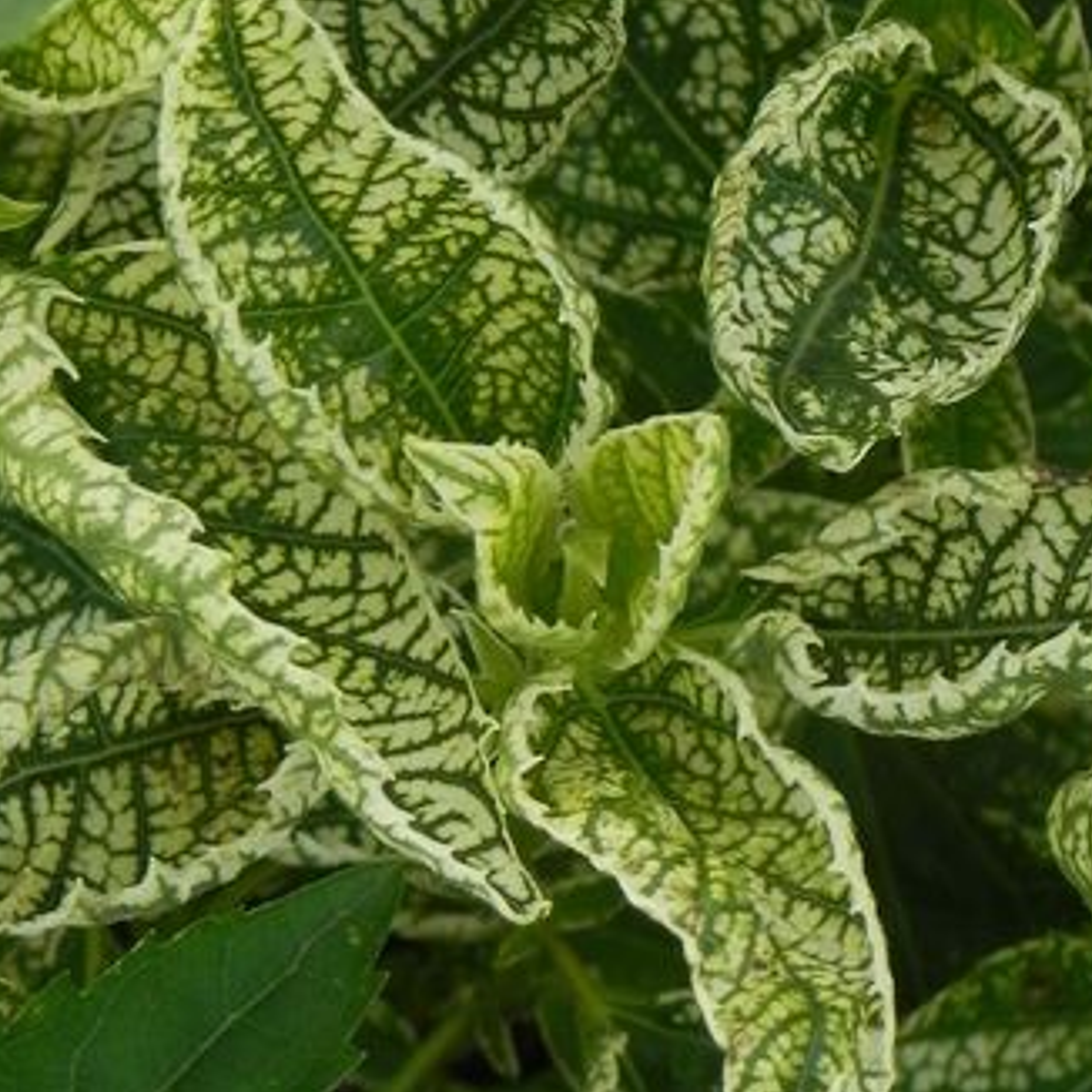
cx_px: 593
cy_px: -13
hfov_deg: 5.6
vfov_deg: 5.6
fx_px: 11135
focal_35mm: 312
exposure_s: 1/25
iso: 160
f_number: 5
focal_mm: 25.7
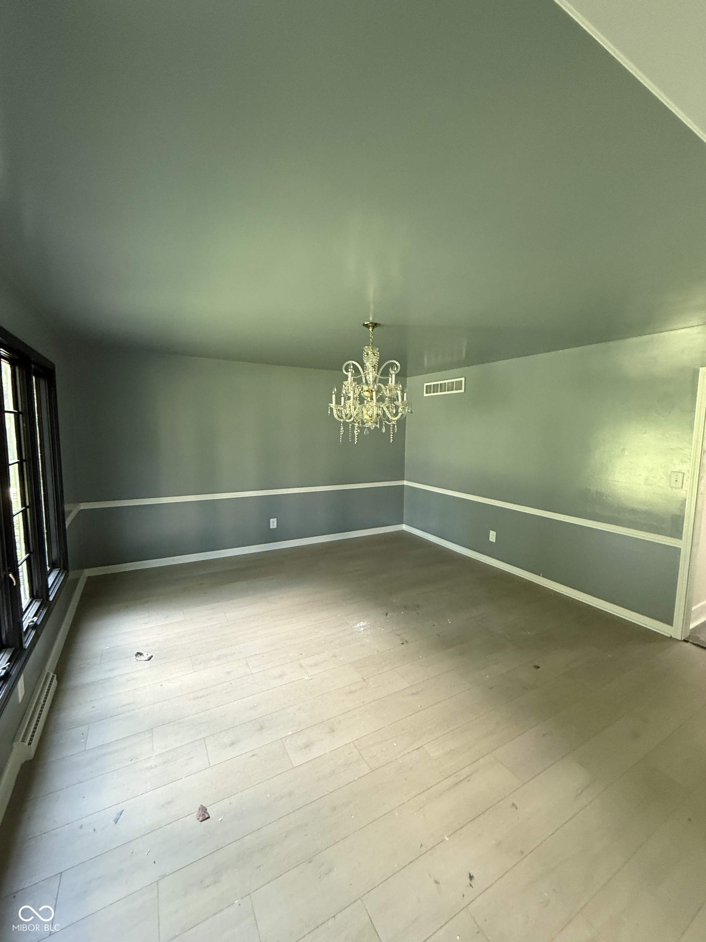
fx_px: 381
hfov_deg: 85.7
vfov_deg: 102.1
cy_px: 471
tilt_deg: -5.6
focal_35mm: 14
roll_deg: -0.6
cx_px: 353
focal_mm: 2.22
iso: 320
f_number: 2.2
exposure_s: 1/60
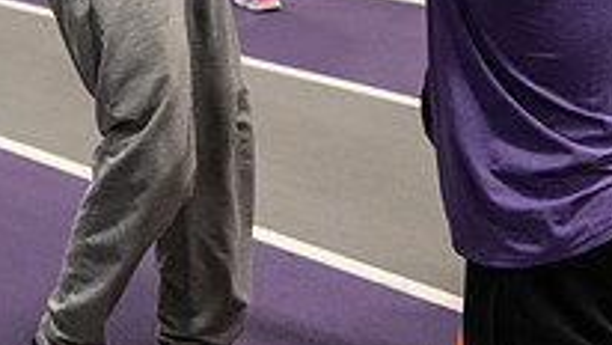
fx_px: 1818
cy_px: -177
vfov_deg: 10.4
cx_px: 398
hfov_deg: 19.1
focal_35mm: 112
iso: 4000
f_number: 3.2
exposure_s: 1/320
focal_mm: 38
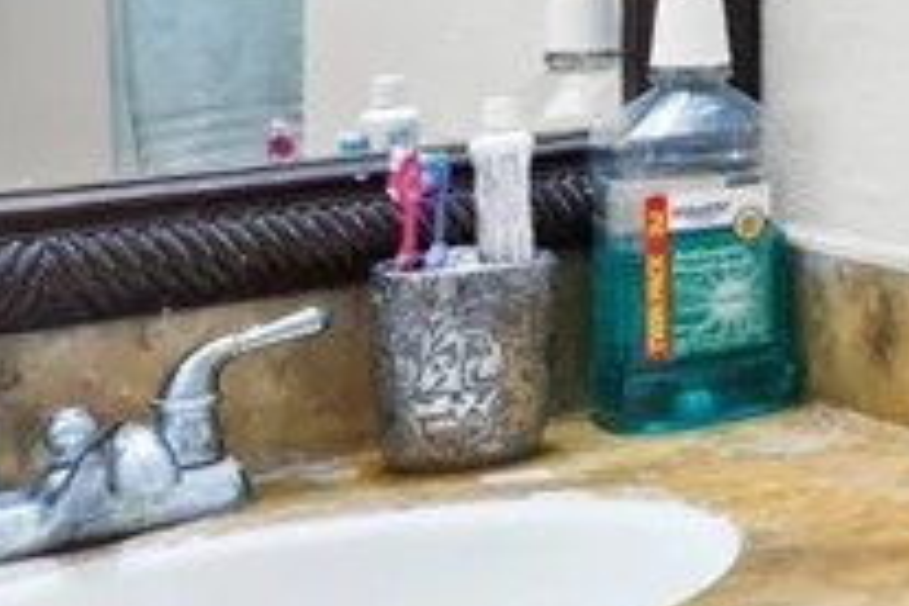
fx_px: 2121
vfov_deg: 15.6
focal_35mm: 84
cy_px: -143
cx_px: 1739
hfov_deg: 18.0
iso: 500
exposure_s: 1/13
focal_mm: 17
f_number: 8
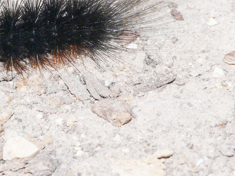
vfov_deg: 3.3
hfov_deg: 4.5
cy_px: 29
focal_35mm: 445
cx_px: 31
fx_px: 3020
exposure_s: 1/200
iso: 100
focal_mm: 44.5
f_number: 11
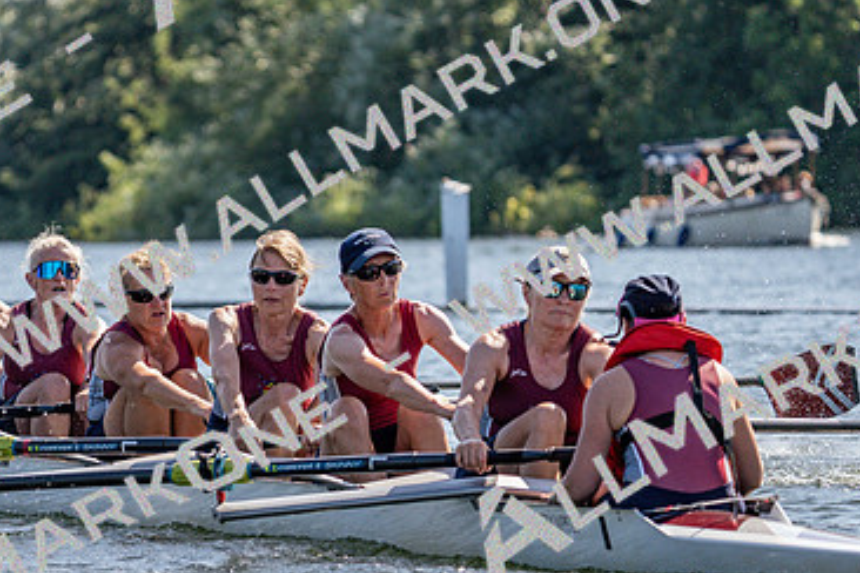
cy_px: 375
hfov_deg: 5.1
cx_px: 277
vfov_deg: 3.4
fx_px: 9650
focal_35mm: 404
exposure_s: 1/2000
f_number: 5.6
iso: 320
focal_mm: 255
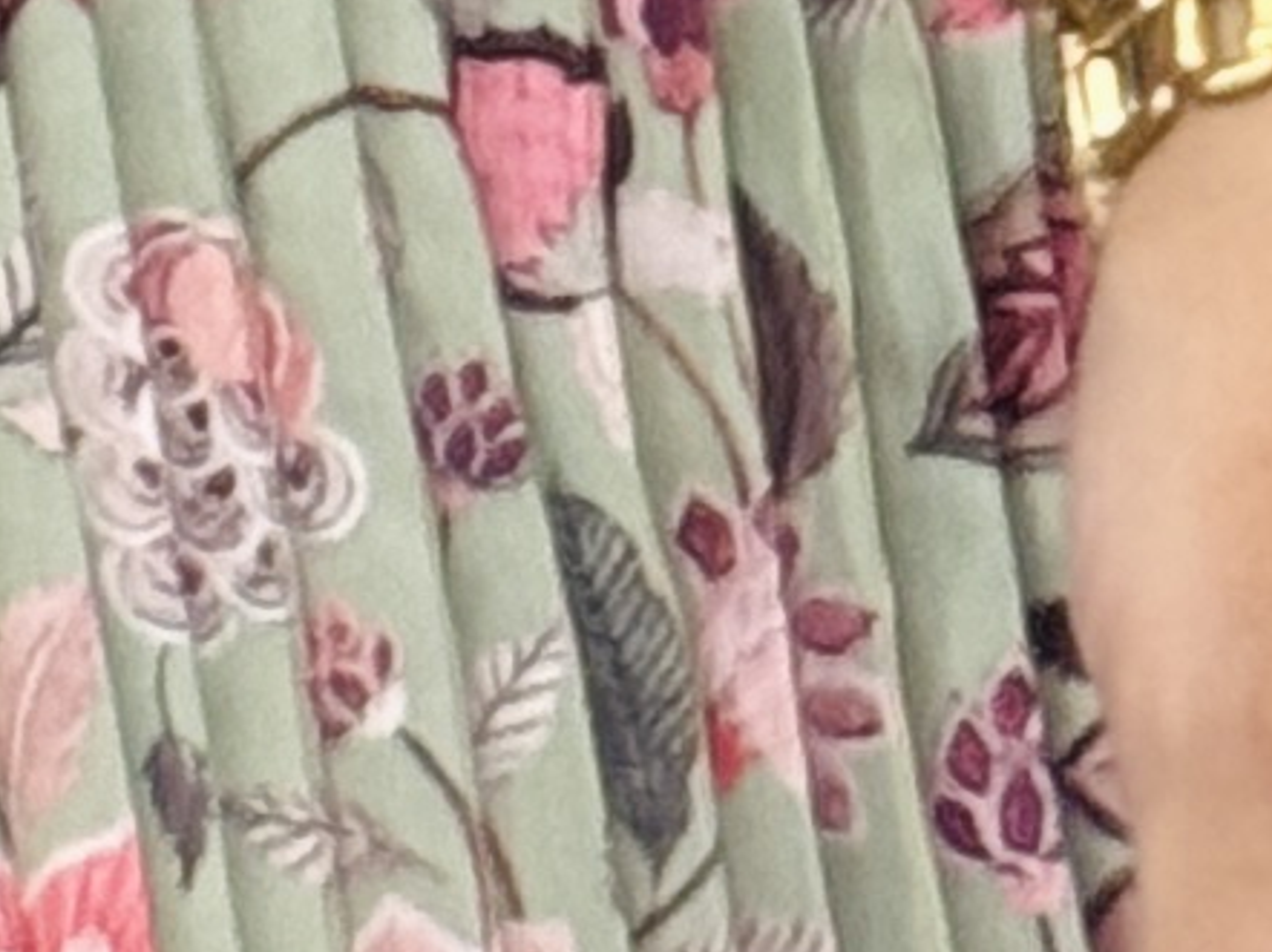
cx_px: 245
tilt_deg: +12.9
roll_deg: -1.7
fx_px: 16086
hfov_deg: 4.5
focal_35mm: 438
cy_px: -3707
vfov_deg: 3.2
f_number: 1.78
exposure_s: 1/50
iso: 250
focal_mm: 6.76
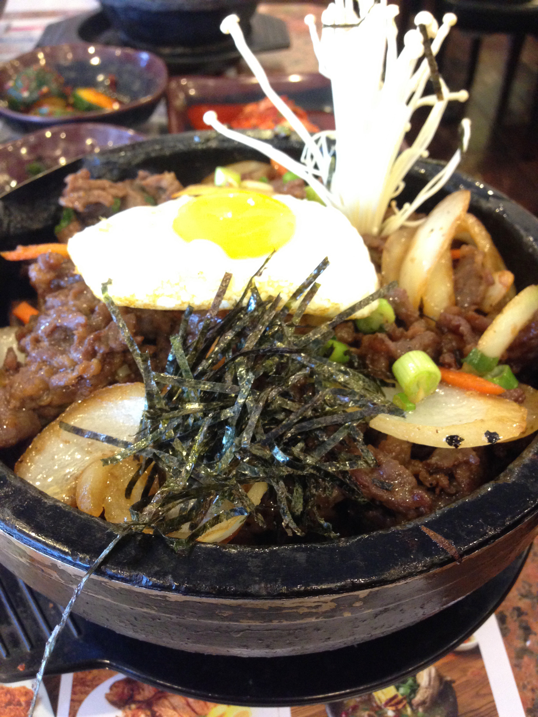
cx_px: 269
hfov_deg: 42.9
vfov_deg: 55.4
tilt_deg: -42.5
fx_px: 684
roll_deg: -1.7
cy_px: 358
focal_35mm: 33
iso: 320
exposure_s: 1/20
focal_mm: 4.12
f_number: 2.4
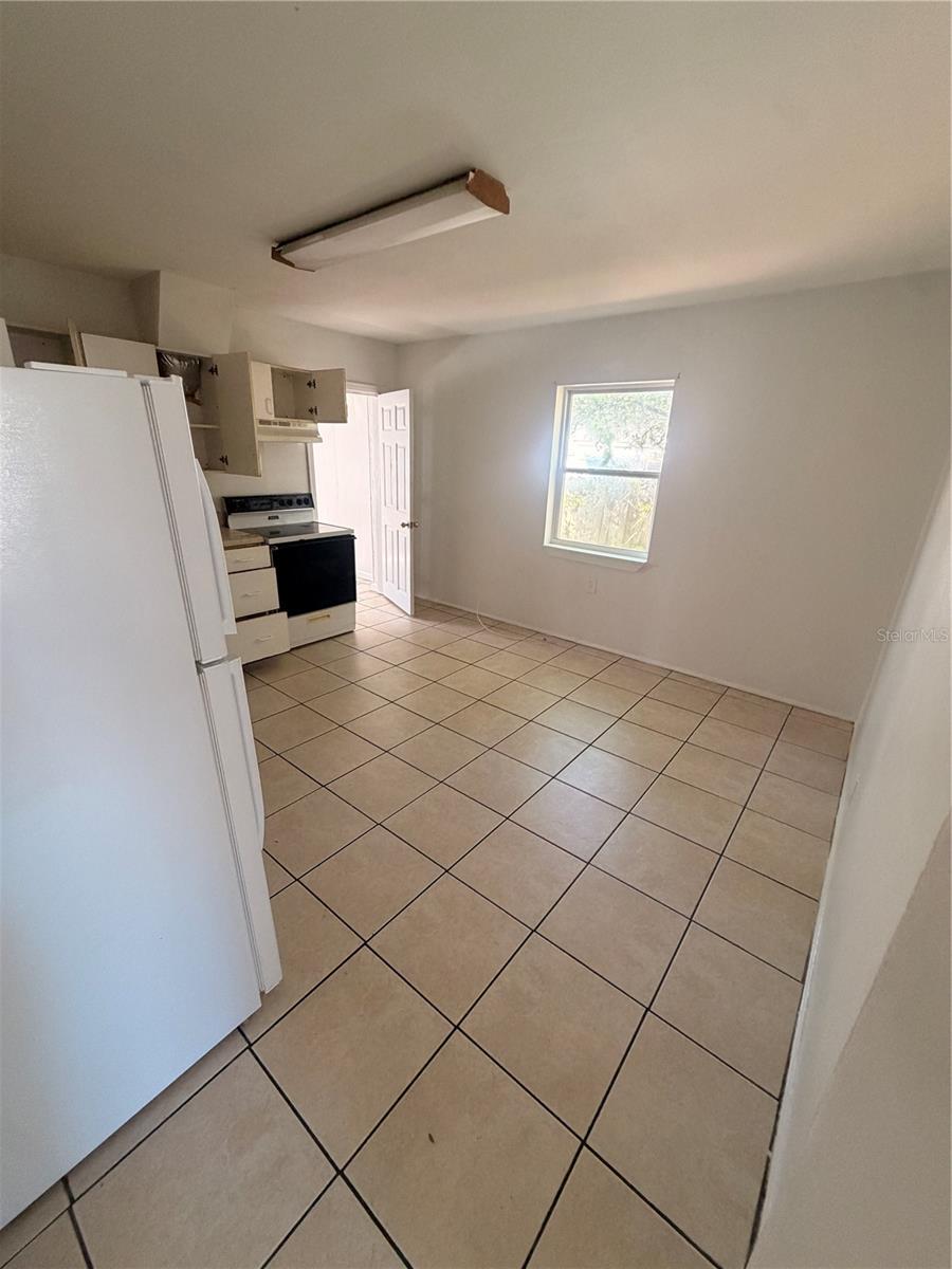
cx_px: 476
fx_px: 513
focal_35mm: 14
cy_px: 634
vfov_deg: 102.1
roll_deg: -3.0
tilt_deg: -19.3
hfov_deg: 85.7
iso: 320
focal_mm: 2.22
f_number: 2.2
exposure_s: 1/69
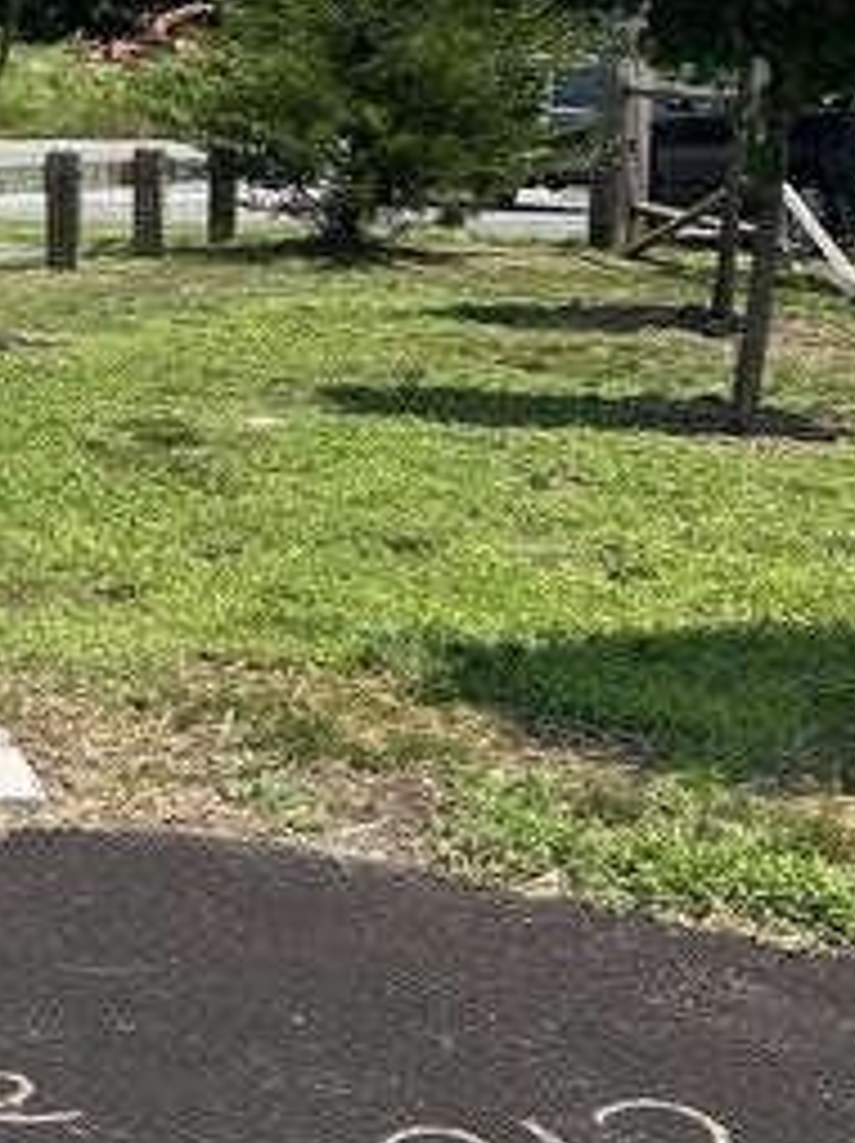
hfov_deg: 16.4
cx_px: -423
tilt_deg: -2.4
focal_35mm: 82
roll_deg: +1.9
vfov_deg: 23.2
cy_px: 99
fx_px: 2705
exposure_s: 1/3356
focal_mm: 5.7
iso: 50
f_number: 1.5
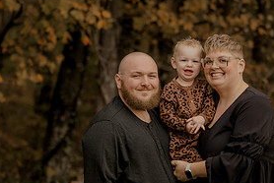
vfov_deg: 7.0
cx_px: 170
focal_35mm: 198
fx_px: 1509
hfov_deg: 10.4
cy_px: 105
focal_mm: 95
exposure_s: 1/125
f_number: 2.8
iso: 250
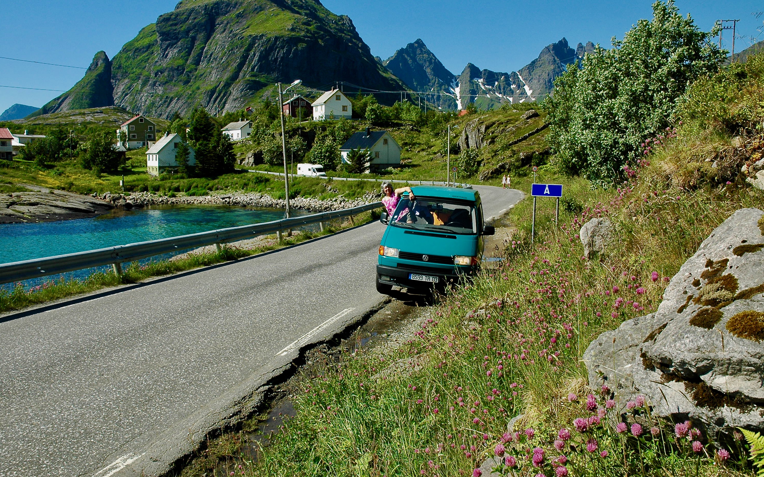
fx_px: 708
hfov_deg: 56.7
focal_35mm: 34
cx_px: 380
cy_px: 228
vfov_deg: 37.3
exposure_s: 1/250
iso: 250
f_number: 10
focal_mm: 22
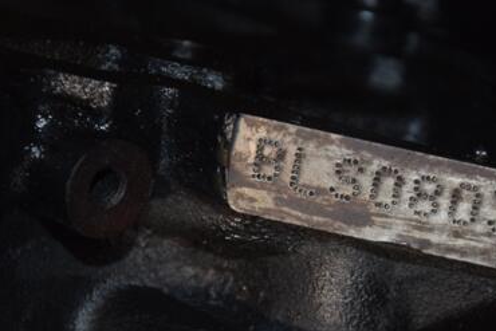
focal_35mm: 207
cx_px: 294
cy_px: 236
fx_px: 2850
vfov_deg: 6.6
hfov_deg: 9.9
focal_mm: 85
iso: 800
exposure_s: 1/60
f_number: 5.6
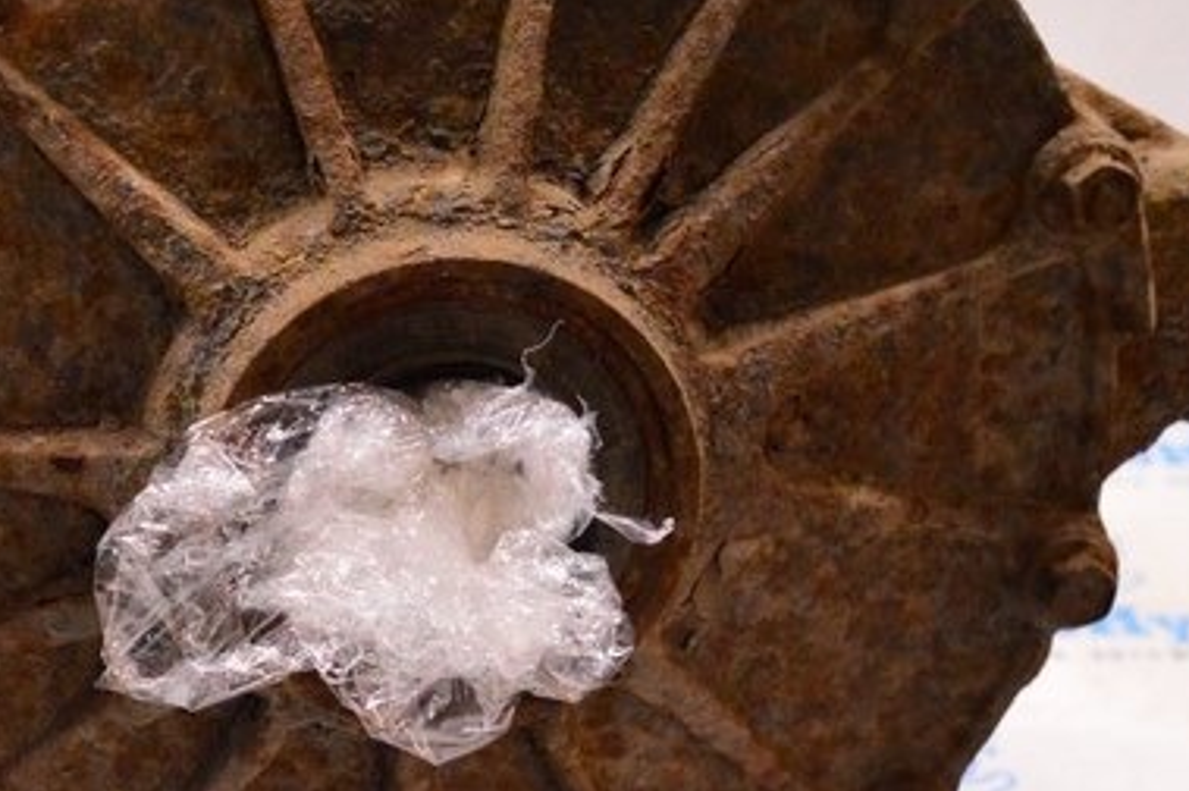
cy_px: 510
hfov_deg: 27.0
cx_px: 182
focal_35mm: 73
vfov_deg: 18.6
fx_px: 2409
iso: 3200
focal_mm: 18
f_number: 3.5
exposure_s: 1/320
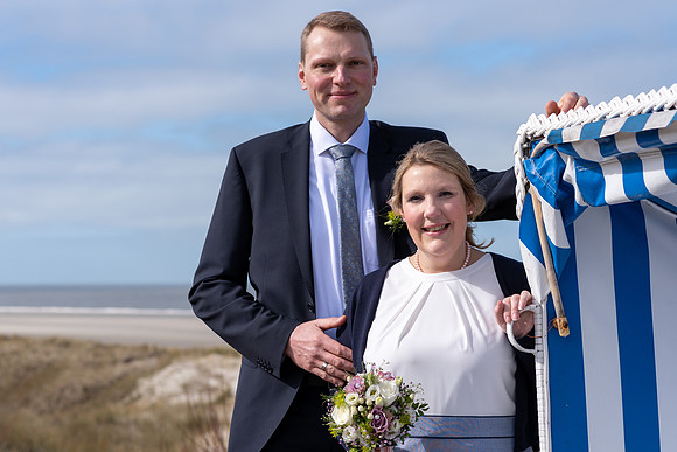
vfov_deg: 15.6
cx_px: 338
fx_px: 1649
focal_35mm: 88
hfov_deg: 23.2
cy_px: 226
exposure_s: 1/800
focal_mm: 85
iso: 100
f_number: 5.6
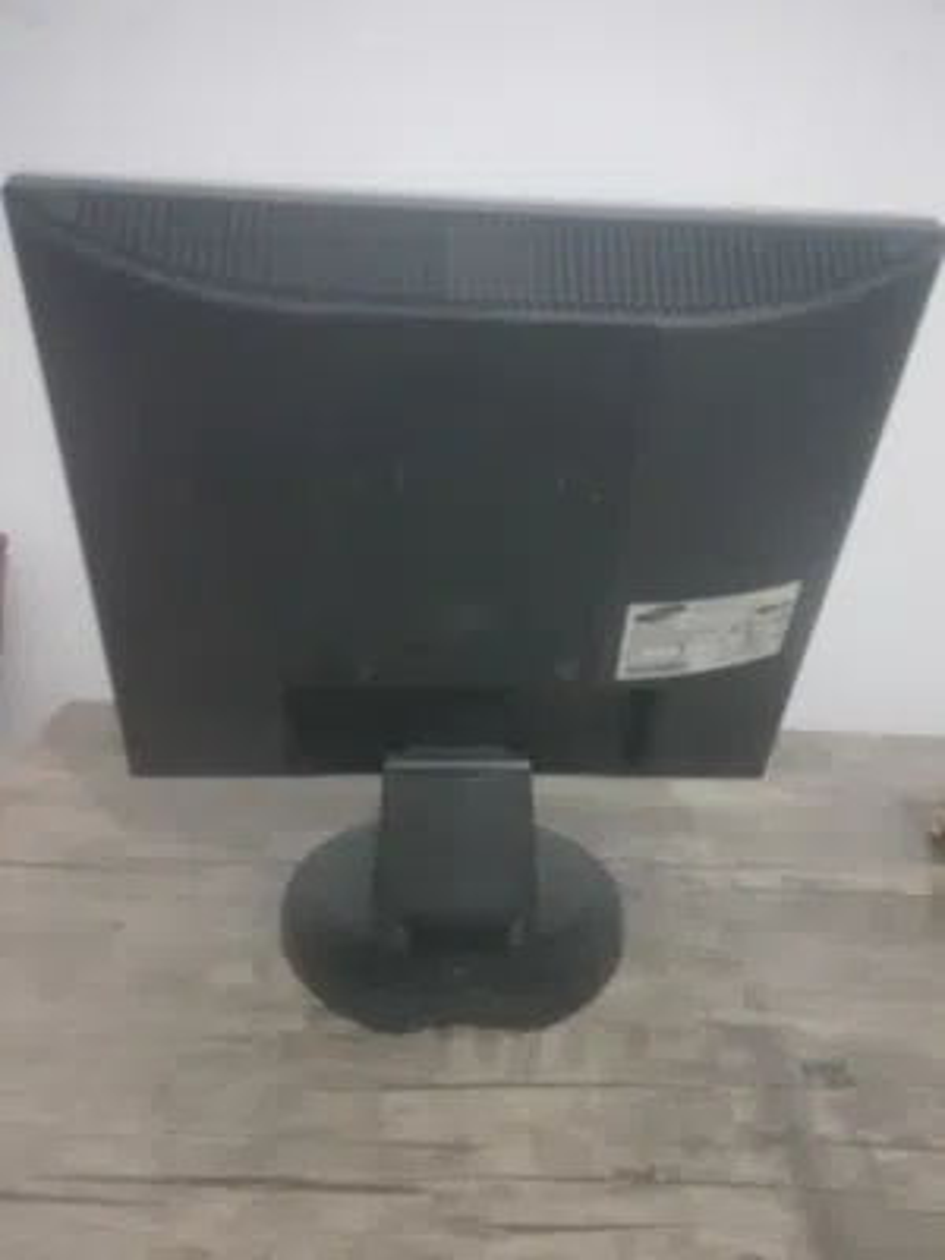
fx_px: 983
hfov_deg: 51.4
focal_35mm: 27
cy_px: 630
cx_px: 472
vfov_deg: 65.3
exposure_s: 1/20
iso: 1250
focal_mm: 3.6
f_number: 1.9
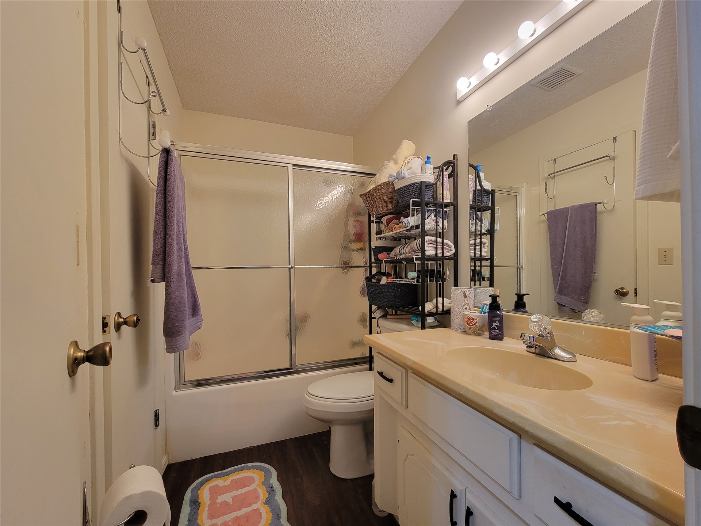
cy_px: 263
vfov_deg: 89.9
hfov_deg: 106.2
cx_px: 350
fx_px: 263
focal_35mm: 13
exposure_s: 1/60
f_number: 2.2
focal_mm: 2.2
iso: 160
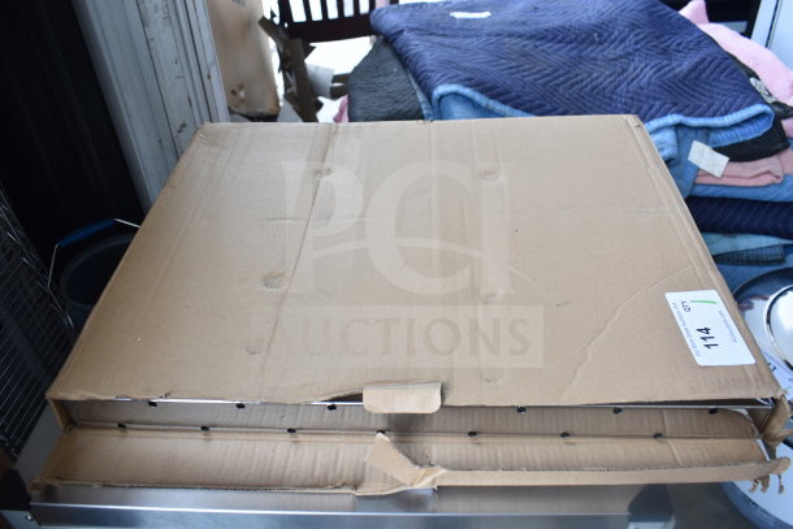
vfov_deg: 43.6
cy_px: 264
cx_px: 396
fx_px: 661
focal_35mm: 30
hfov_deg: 61.9
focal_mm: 20
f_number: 4.5
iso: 200
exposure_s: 1/80
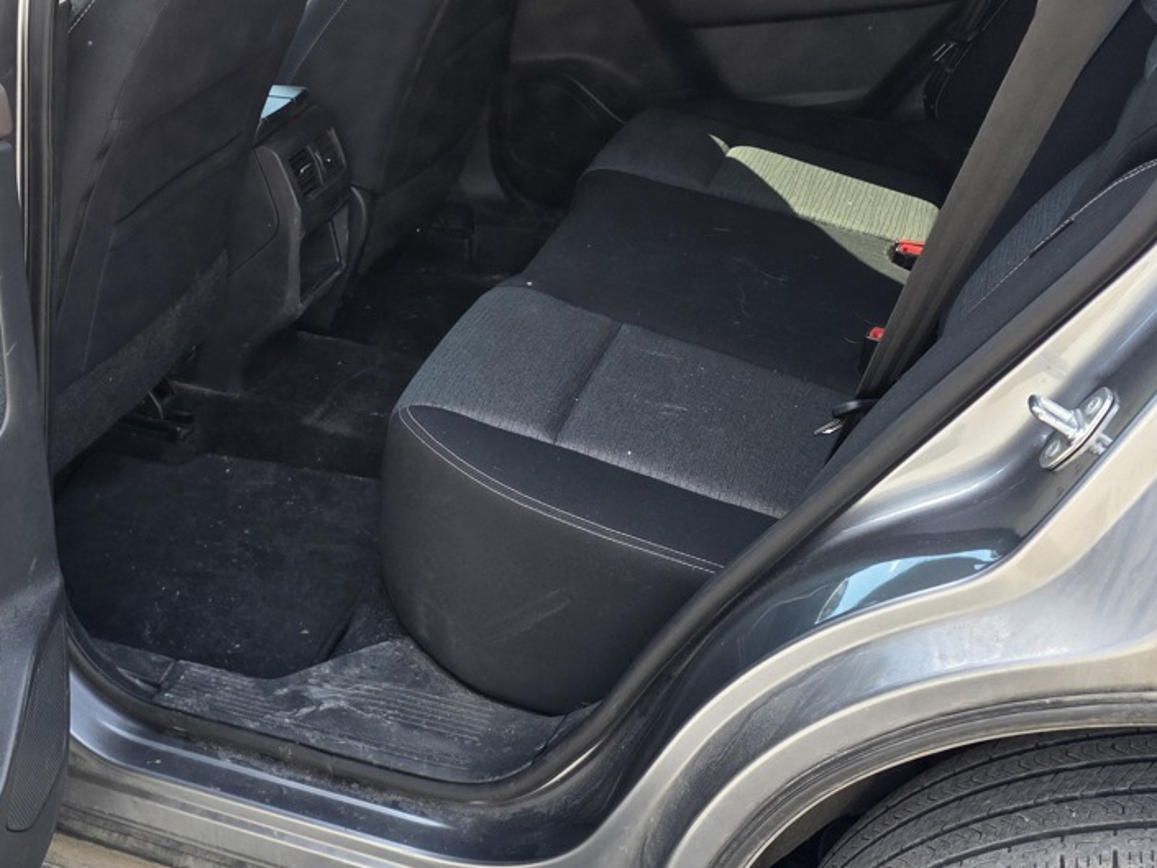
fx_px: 1571
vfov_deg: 30.7
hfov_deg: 38.5
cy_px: 299
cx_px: 194
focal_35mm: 47
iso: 50
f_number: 1.7
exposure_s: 1/359
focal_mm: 6.3
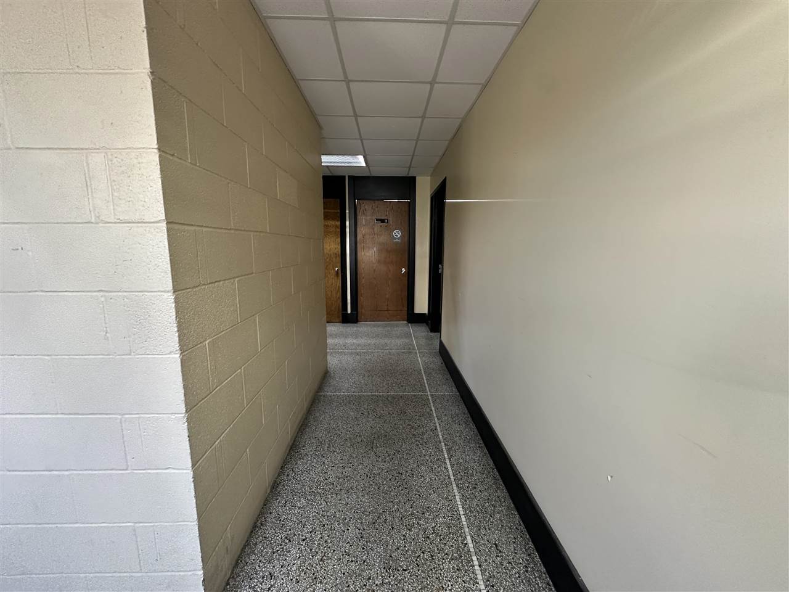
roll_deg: -0.4
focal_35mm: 14
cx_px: 394
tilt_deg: -9.1
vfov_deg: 85.7
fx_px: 319
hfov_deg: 102.1
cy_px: 296
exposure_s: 1/60
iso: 250
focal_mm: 2.22
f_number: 2.2
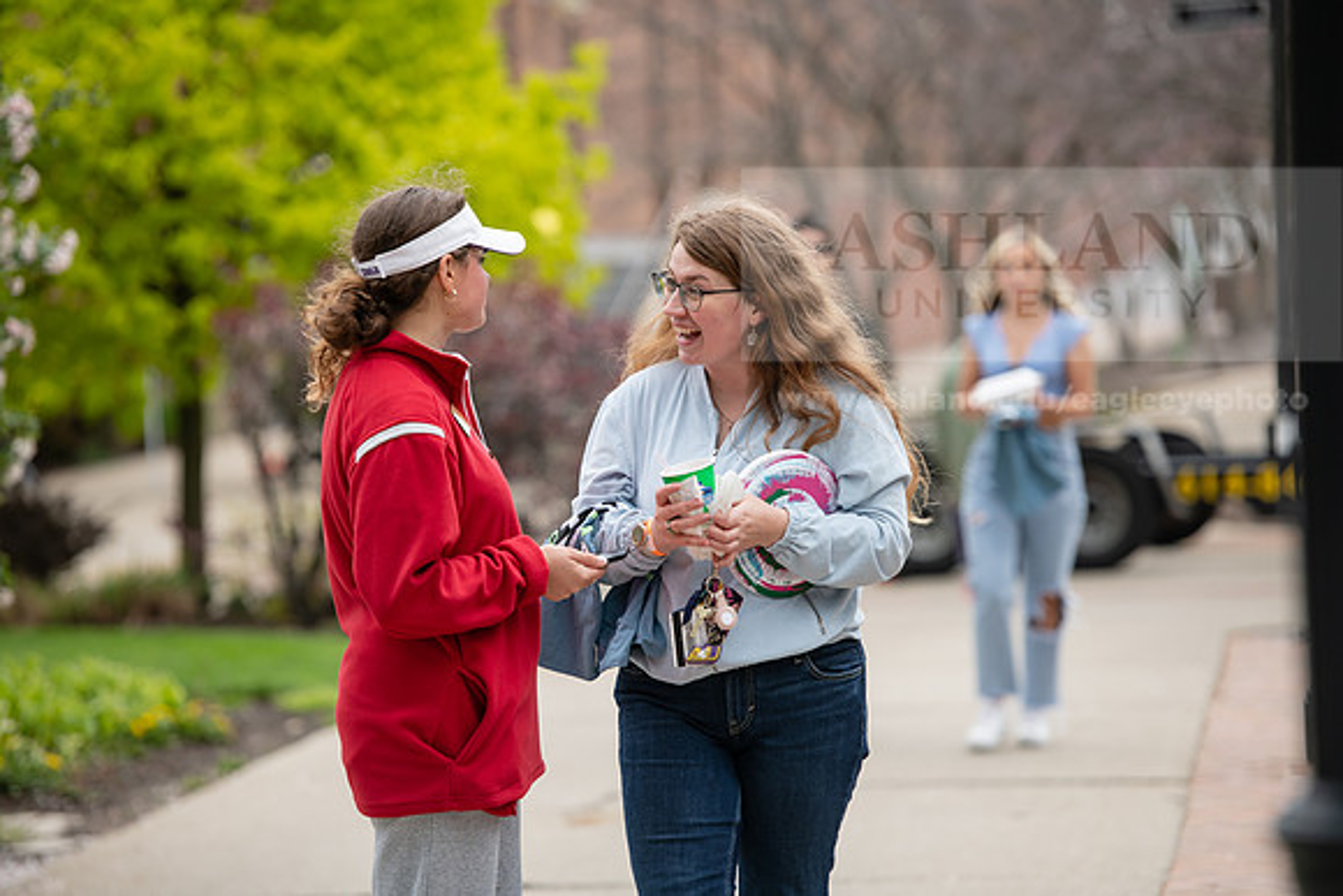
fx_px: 6530
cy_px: 448
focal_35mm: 175
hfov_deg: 11.7
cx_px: 672
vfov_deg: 7.9
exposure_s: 1/400
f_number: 3.5
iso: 160
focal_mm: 175
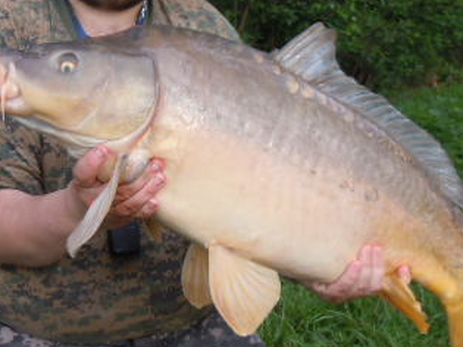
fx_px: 816
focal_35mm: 61
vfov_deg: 24.0
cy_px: 166
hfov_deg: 31.4
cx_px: 154
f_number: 3.5
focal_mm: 5.4
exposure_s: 1/125
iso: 100
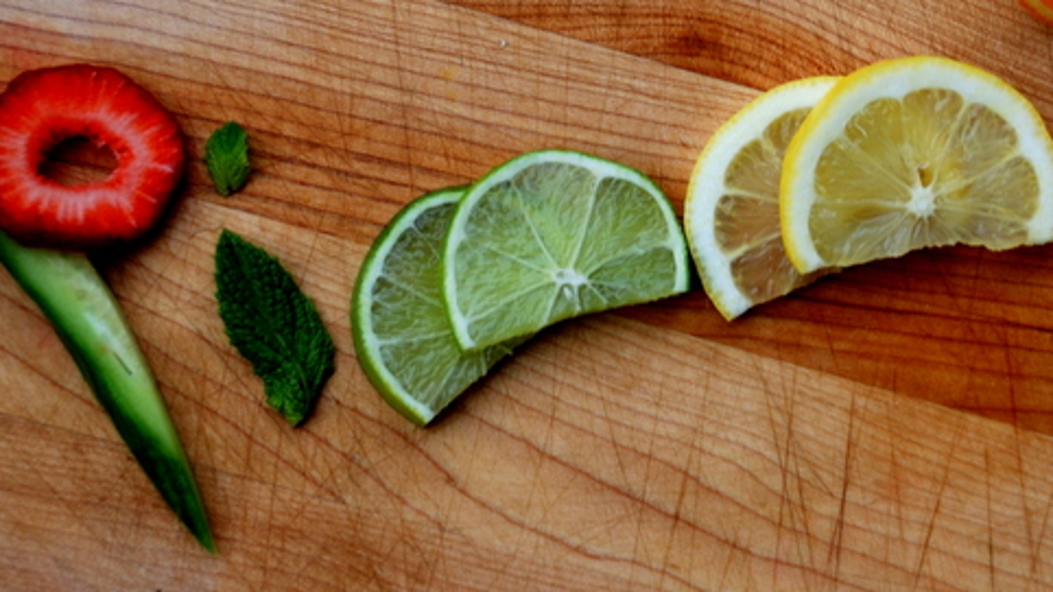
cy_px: 168
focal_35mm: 92
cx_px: 627
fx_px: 2568
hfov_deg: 23.1
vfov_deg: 13.1
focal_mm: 44
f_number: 4.8
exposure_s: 1/50
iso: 200
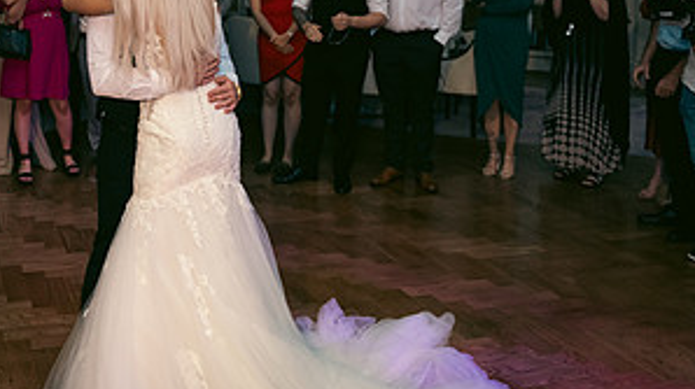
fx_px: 902
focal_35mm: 49
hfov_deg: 40.7
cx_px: 161
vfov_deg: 23.5
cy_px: 10
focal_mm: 24
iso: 640
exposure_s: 1/160
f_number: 3.5
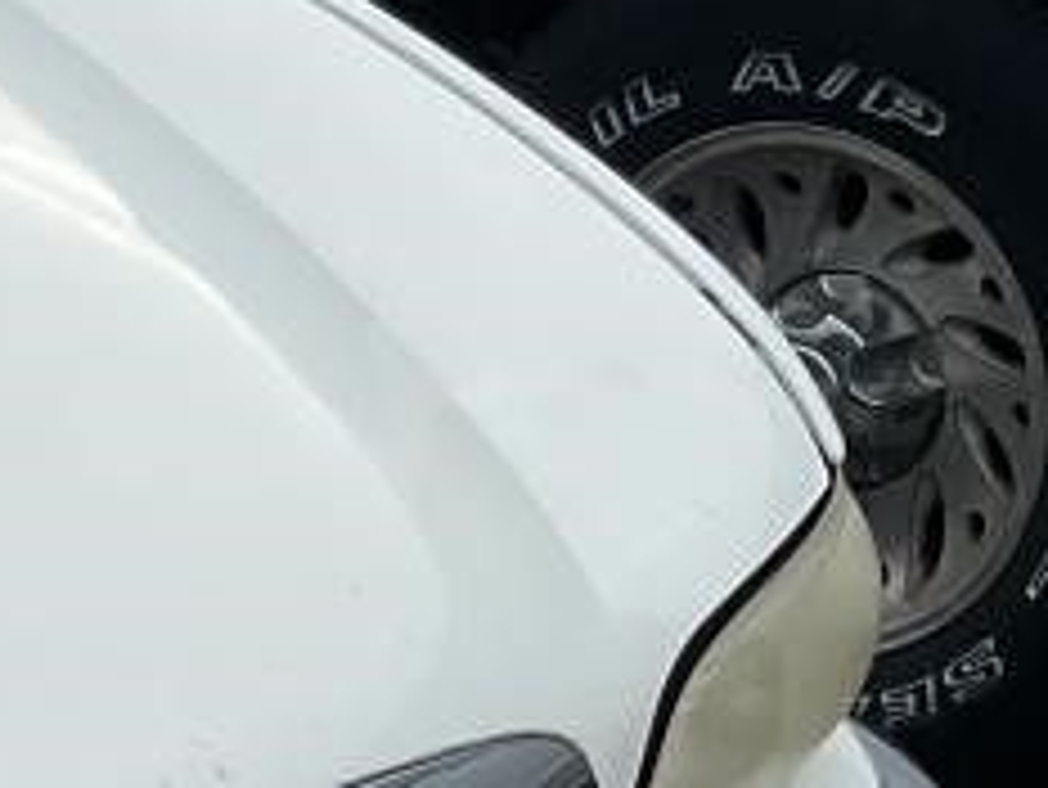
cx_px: -1610
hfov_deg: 10.4
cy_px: 680
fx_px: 4816
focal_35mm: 159
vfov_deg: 9.3
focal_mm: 3
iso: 16
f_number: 1.8
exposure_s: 1/1121
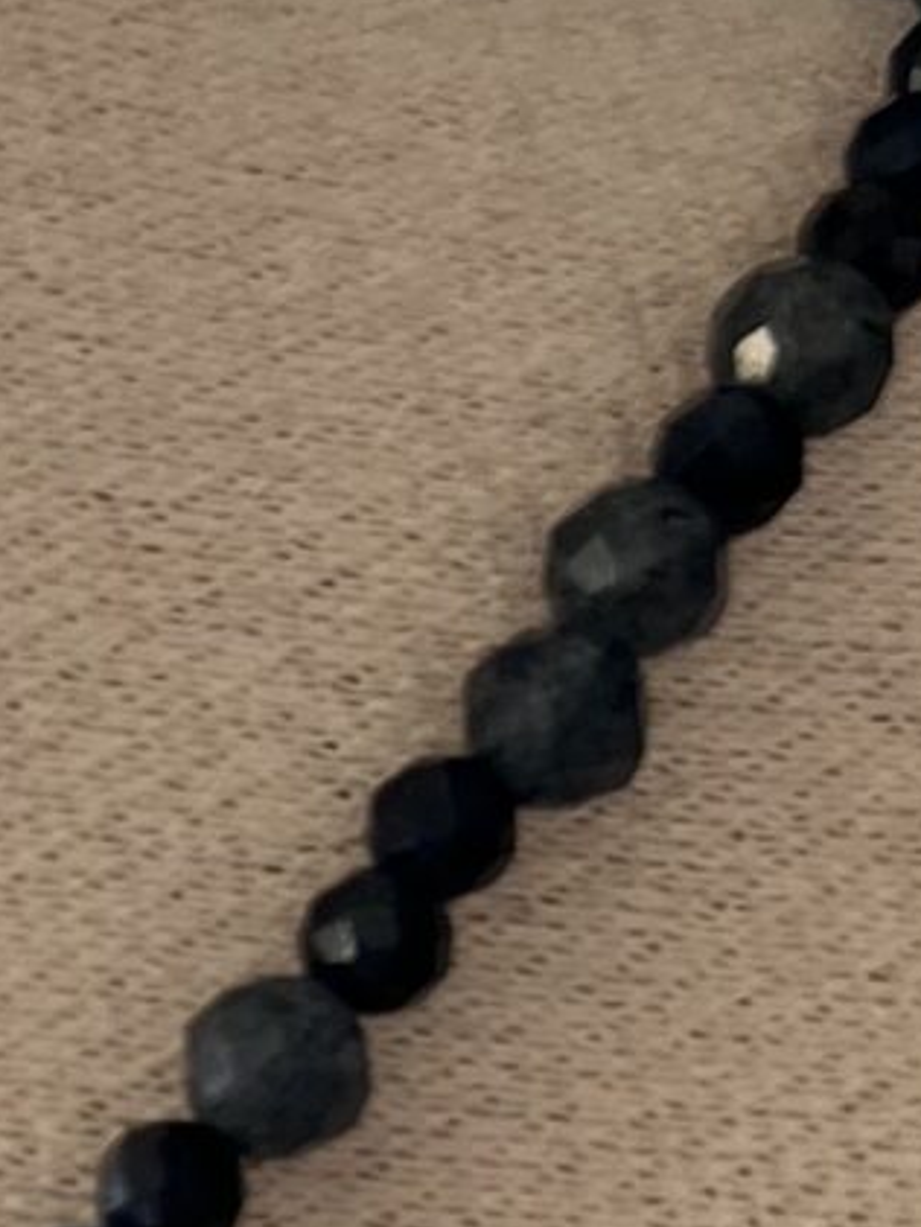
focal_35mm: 158
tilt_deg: -16.2
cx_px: -857
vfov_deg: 12.2
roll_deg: -1.8
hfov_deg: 8.9
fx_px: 5602
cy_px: 1425
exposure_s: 1/121
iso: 64
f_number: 1.5
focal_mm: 5.7
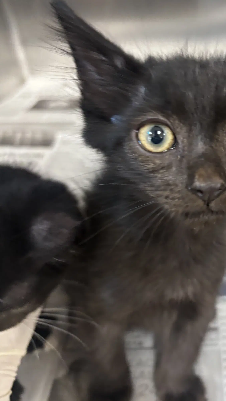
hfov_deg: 31.7
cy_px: 183
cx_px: 190
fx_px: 383
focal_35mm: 36
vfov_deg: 55.2
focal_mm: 5.96
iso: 400
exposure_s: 1/40
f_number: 1.6
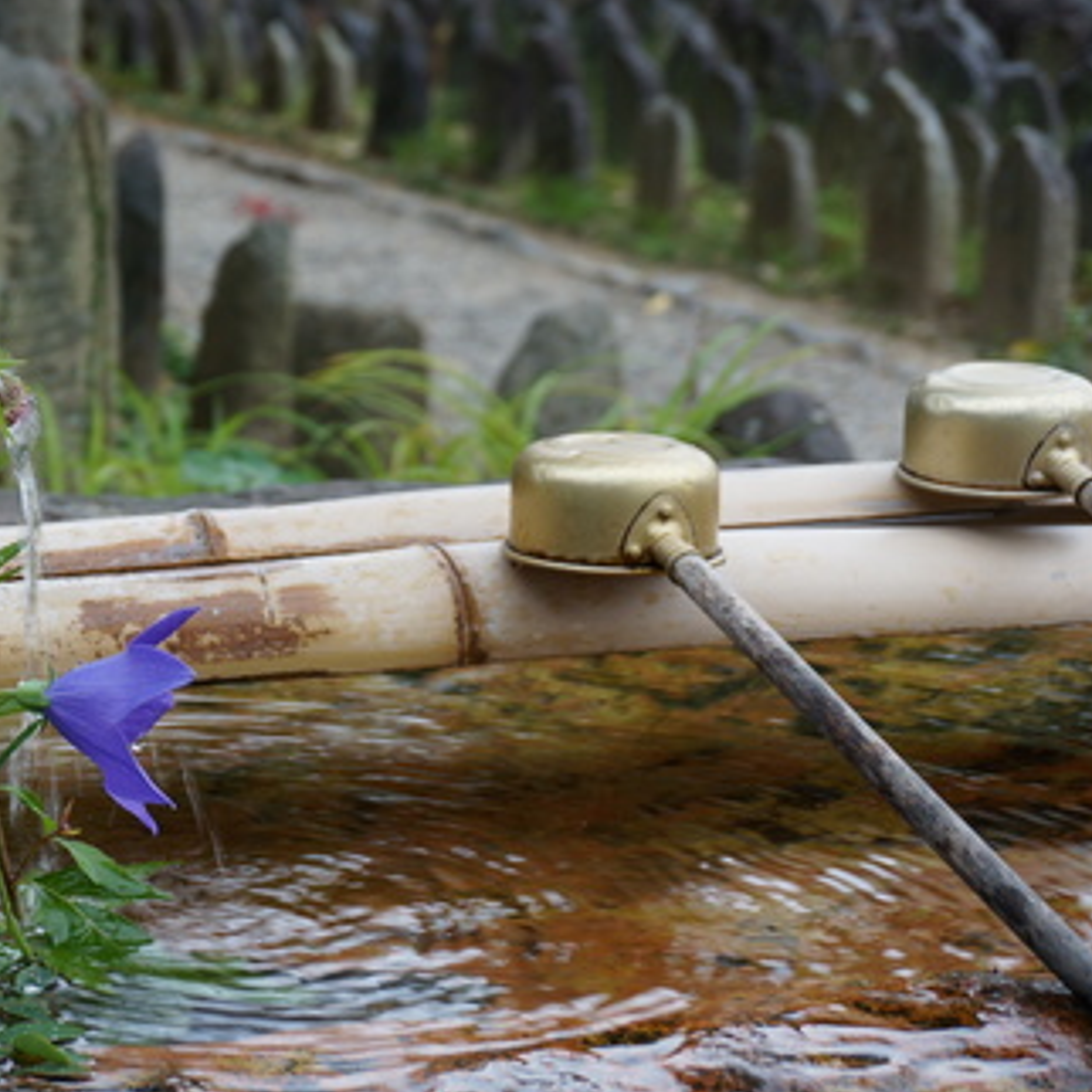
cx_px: 166
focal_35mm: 88
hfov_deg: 19.5
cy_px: 449
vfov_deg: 19.8
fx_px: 3133
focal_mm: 37
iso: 125
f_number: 5.6
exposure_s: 1/60
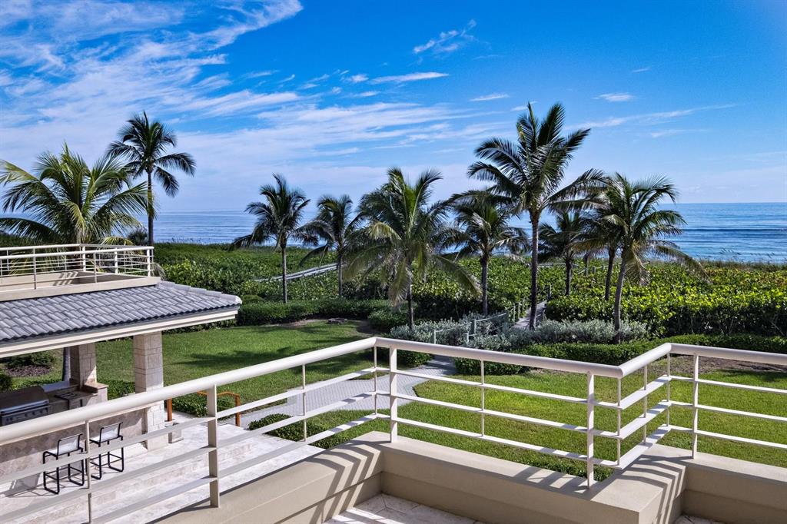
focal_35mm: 31
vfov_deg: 42.3
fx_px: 677
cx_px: 394
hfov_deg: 60.3
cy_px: 262
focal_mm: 20.9
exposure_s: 1/60
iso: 1600
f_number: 8
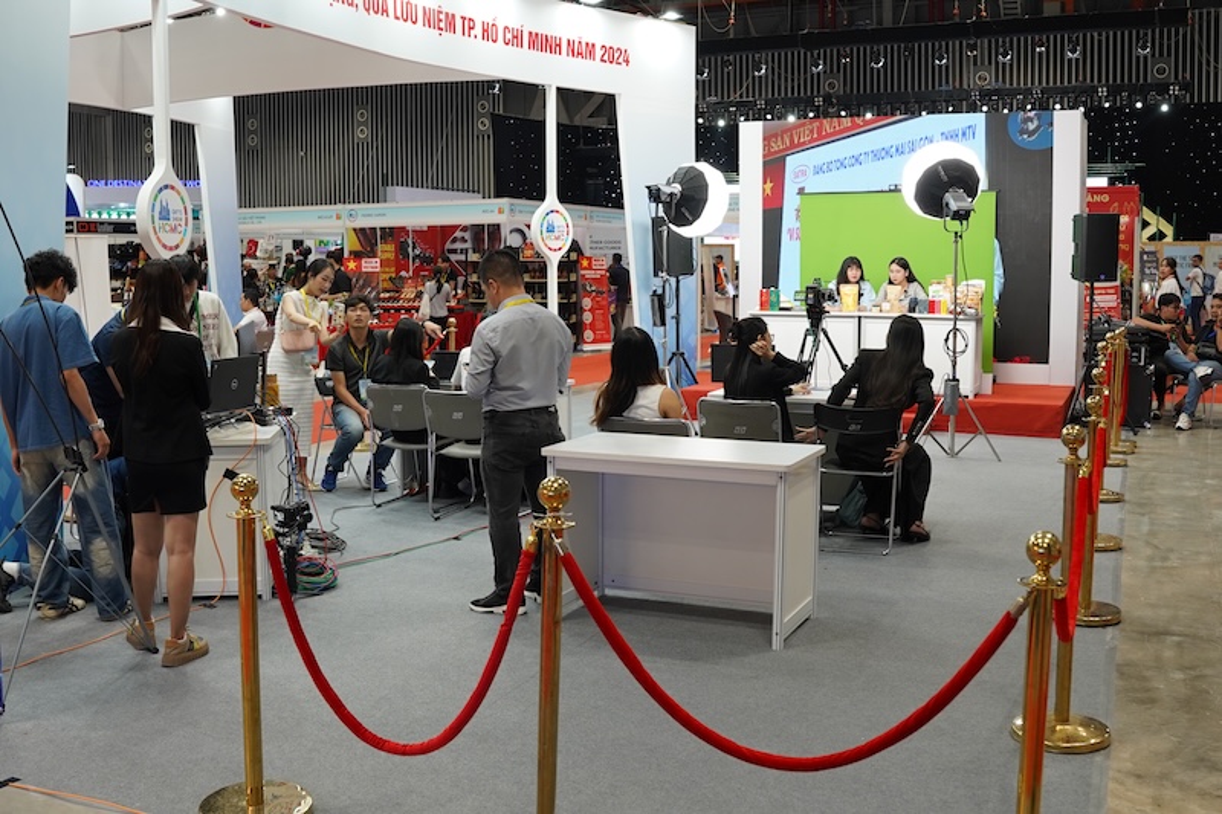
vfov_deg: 36.9
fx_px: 1222
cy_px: 407
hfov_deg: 53.1
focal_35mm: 36
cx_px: 611
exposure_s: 1/100
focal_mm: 24
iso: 500
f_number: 4
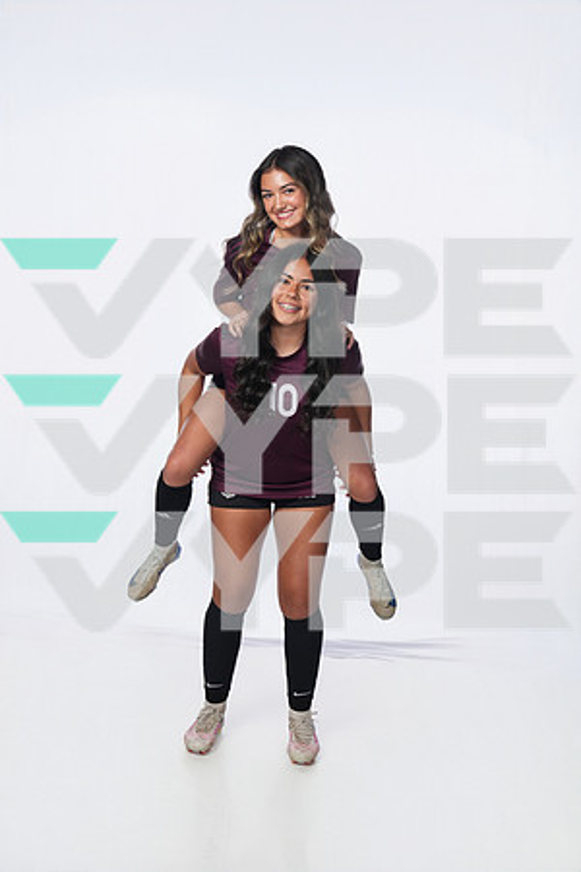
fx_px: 1210
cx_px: 290
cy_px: 436
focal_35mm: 50
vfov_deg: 39.6
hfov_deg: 27.0
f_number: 8
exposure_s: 1/250
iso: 800
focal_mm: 50
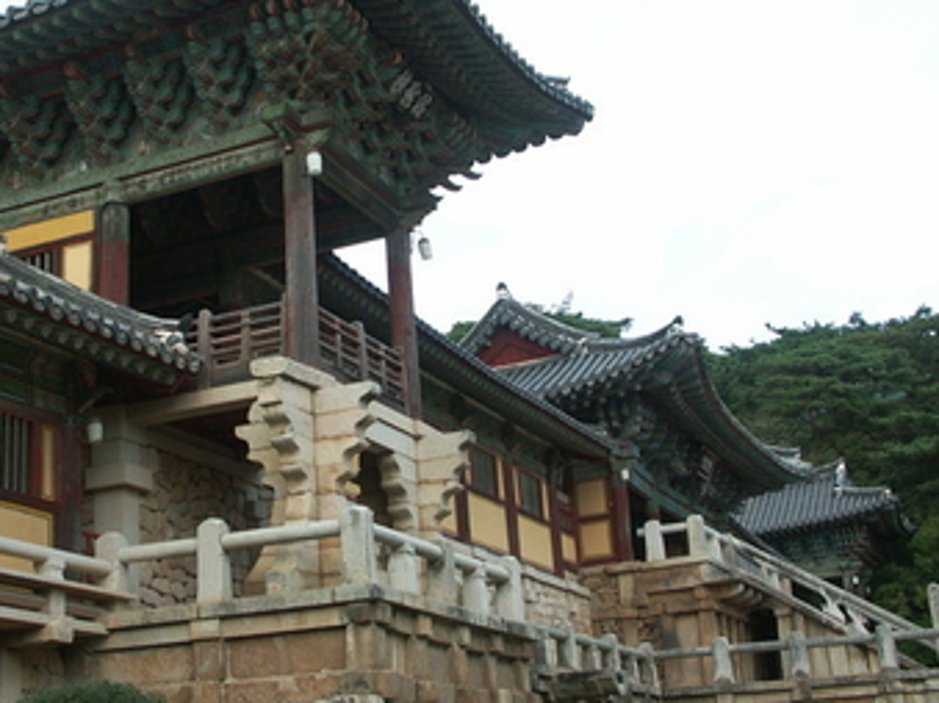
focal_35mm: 56
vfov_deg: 26.1
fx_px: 1519
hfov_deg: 34.1
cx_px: 338
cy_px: 322
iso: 100
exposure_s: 1/160
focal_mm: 9.77
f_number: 5
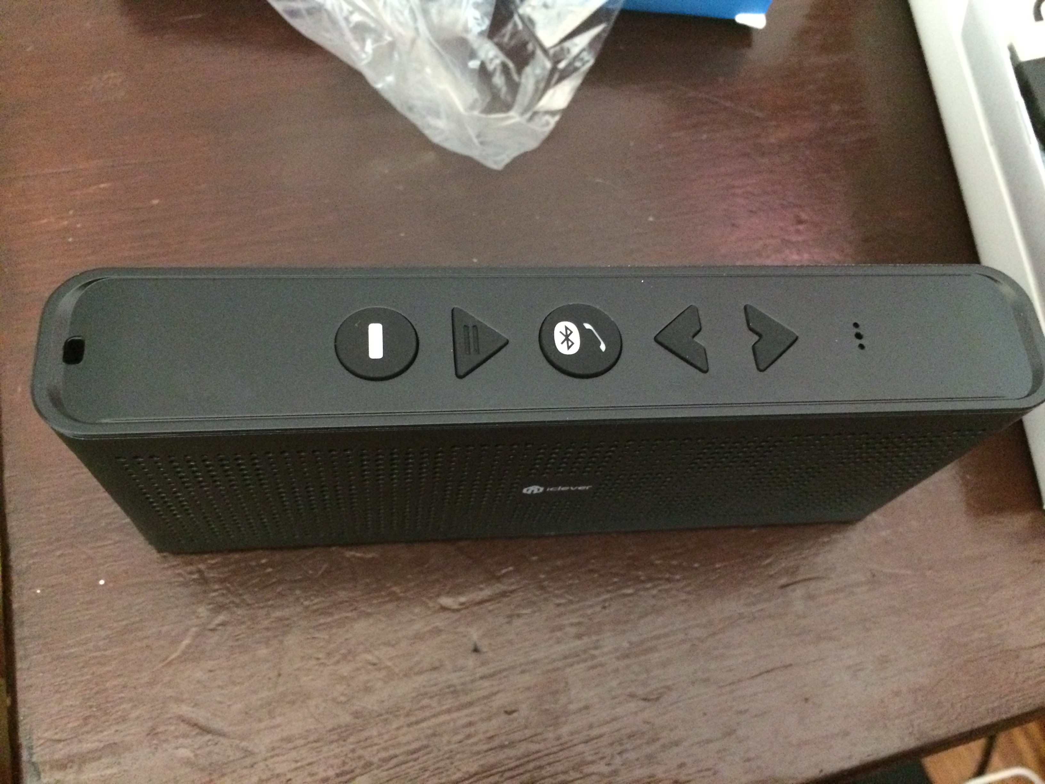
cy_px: 392
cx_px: 522
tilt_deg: -62.9
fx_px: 875
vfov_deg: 48.2
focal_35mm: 29
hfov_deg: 61.7
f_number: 2.2
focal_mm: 4.15
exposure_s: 1/17
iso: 640
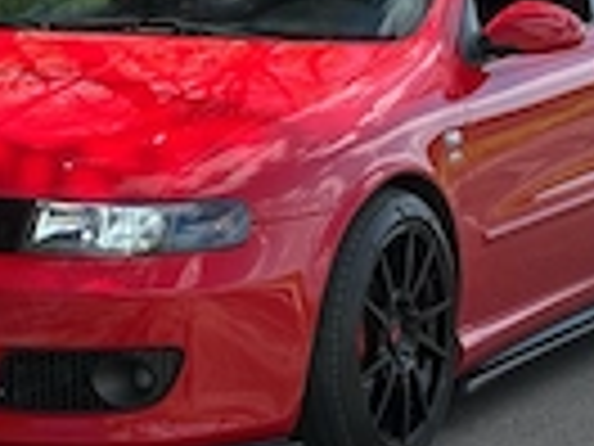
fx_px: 2505
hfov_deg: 13.5
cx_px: 184
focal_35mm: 146
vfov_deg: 10.1
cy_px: -36
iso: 80
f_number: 1.78
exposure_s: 1/885
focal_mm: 6.76
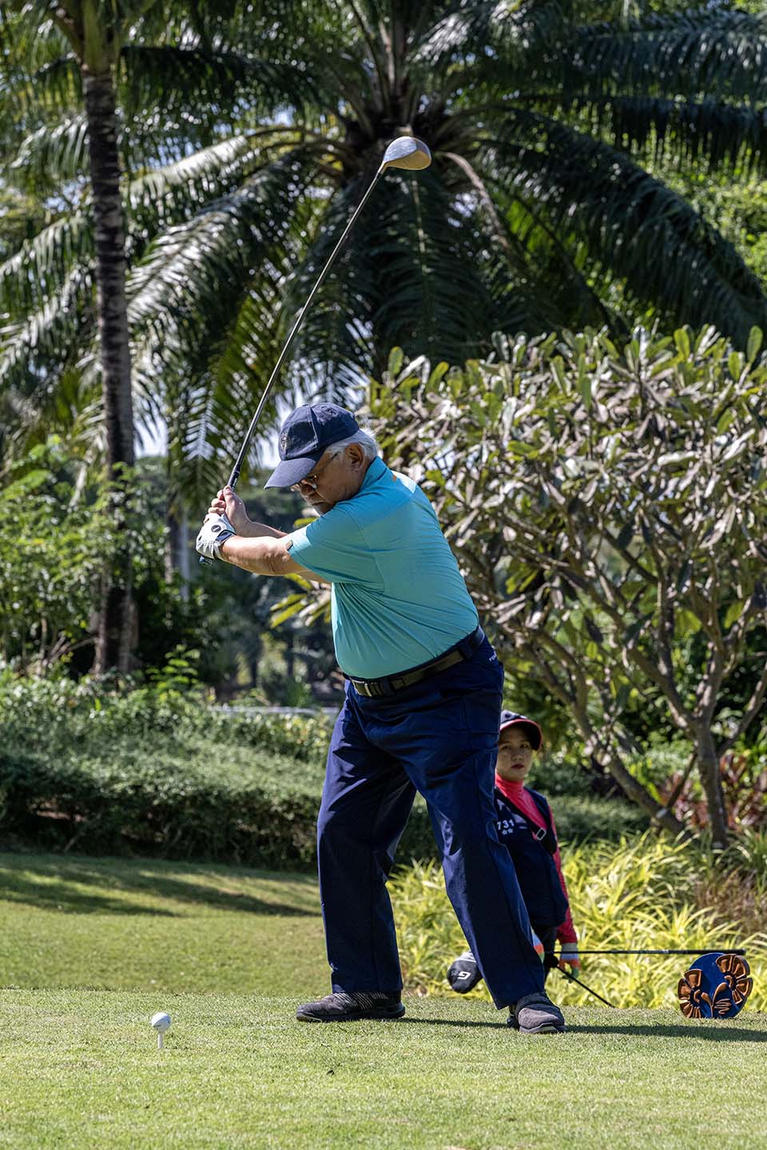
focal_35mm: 115
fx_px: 3675
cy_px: 575
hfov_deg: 11.9
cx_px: 384
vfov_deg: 17.8
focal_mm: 115
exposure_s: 1/2000
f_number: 7.1
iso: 1600
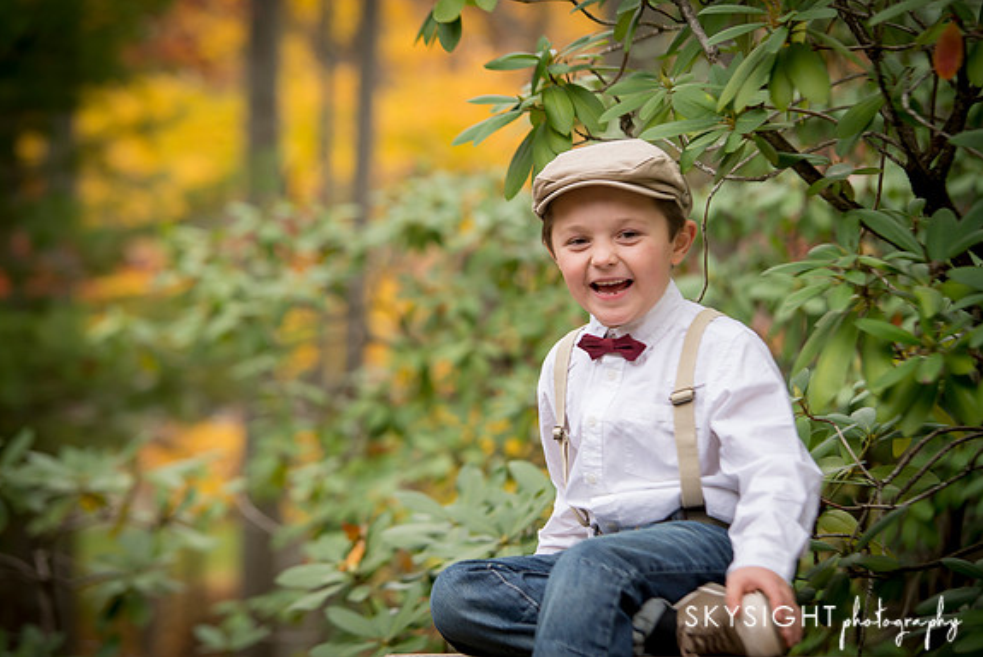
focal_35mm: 121
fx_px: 3305
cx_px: 489
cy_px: 328
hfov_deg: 16.9
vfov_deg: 11.3
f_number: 4
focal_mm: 120
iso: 640
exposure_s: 1/160
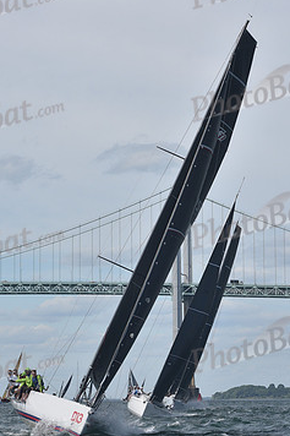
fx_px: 1814
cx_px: 128
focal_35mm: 150
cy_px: 171
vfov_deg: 13.7
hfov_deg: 9.1
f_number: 8
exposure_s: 1/800
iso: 320
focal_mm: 92
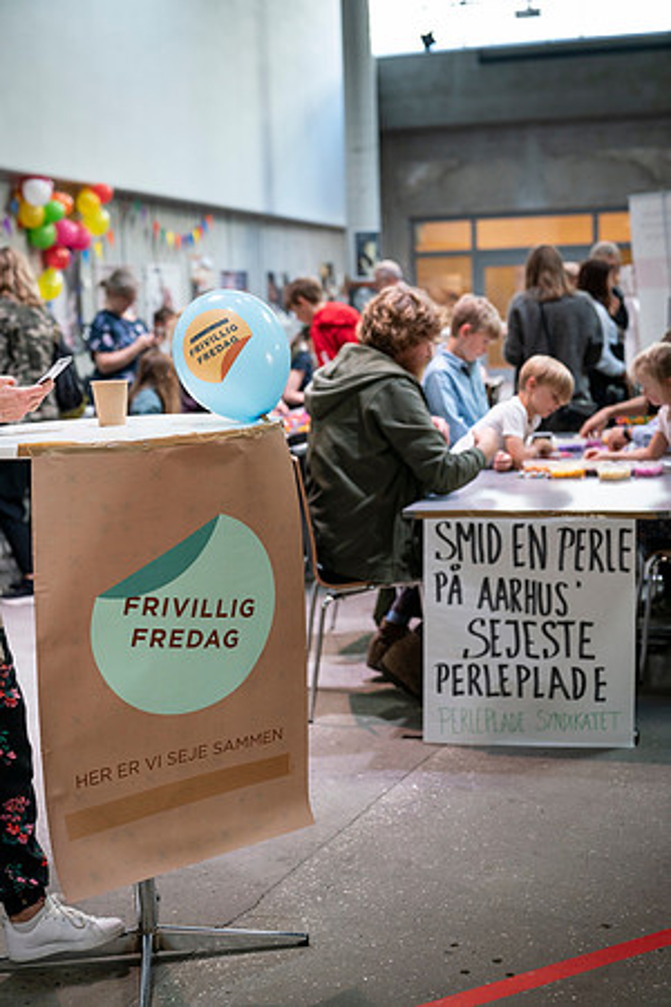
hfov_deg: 25.5
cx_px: 336
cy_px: 504
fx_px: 1482
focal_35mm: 53
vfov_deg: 37.5
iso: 1600
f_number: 2.8
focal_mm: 53
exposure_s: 1/160
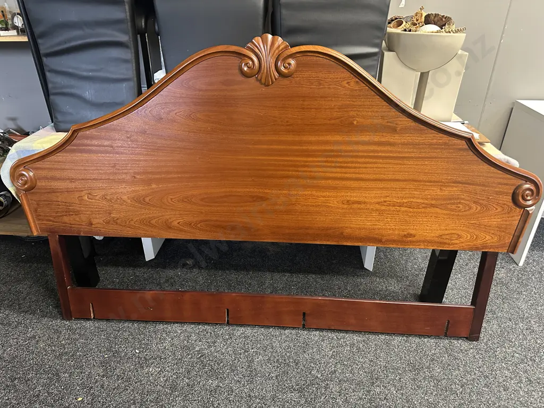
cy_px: 204
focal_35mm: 24
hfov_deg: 71.6
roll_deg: -1.0
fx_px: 377
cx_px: 272
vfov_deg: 56.8
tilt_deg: -27.9
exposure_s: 1/50
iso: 640
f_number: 1.78
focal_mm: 6.86
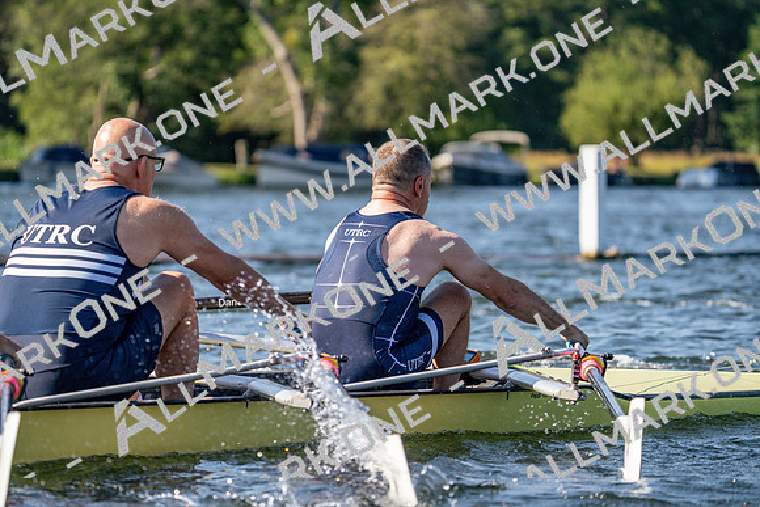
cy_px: 254
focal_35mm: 250
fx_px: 5279
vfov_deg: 5.5
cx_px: 380
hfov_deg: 8.2
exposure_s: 1/1600
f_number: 5.6
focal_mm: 250
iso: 400
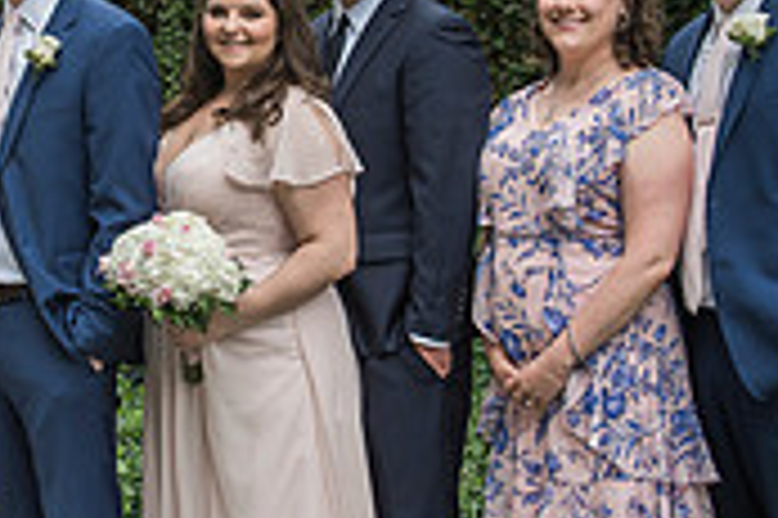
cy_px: 151
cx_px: 54
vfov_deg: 12.0
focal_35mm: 114
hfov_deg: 17.6
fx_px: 2461
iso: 400
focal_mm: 34
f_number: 5.6
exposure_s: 1/160
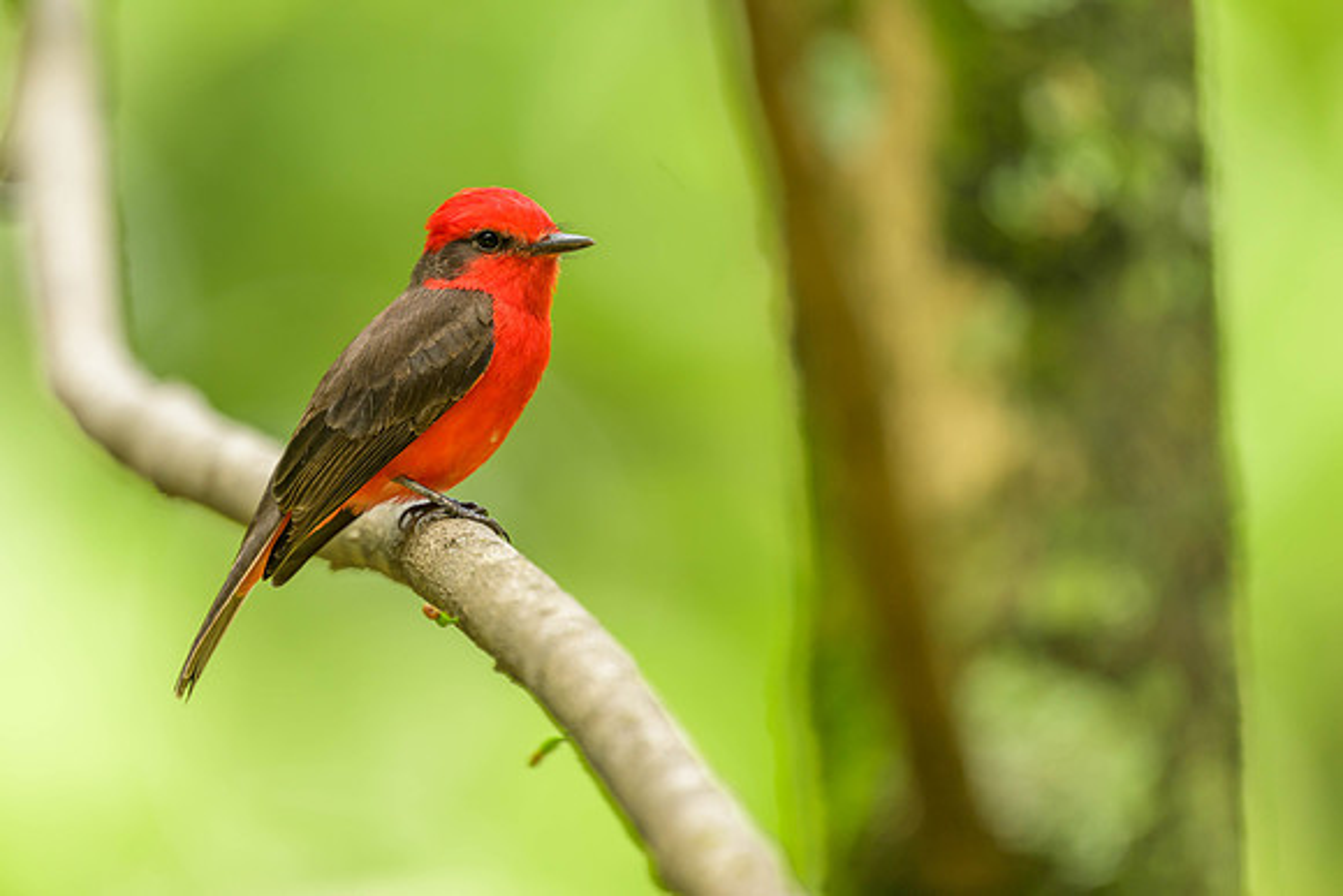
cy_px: 369
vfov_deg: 1.7
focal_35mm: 798
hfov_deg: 2.6
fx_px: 29760
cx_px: 612
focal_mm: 560
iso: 140
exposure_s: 1/320
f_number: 4
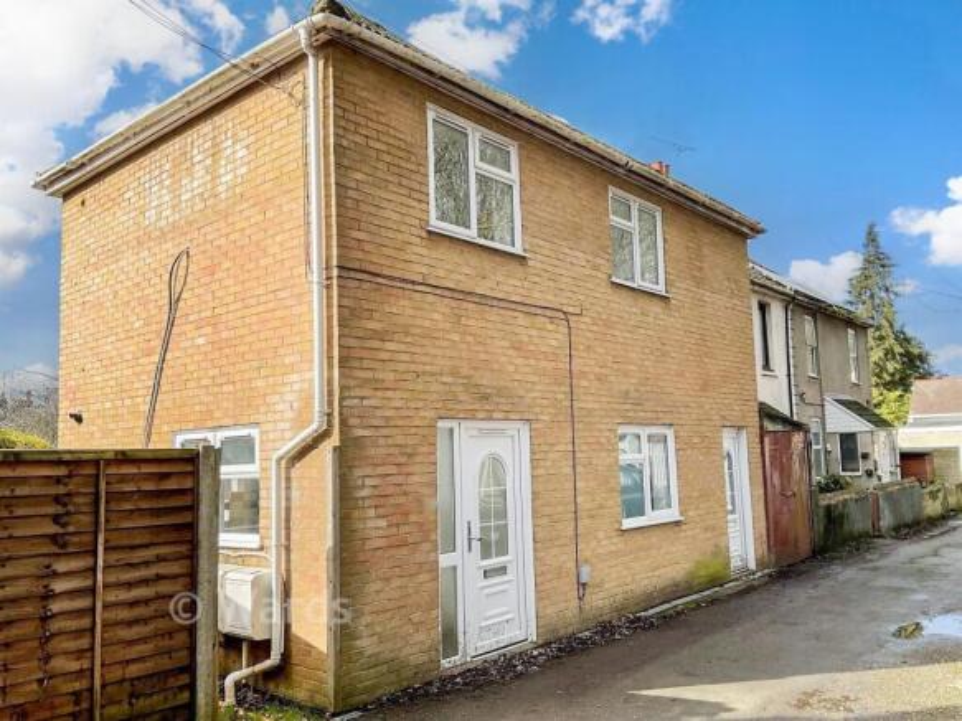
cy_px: 360
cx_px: 481
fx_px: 806
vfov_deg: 48.2
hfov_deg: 61.7
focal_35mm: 29
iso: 16
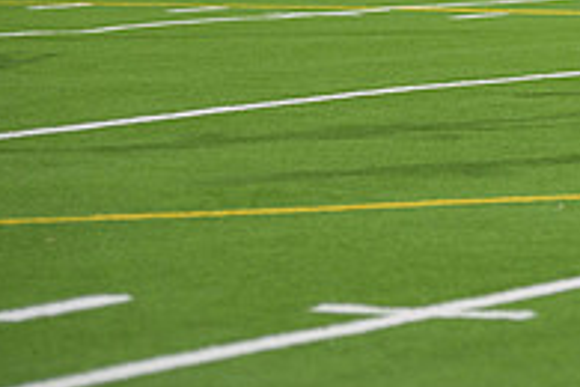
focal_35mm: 363
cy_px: -70
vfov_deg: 3.8
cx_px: 657
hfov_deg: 5.7
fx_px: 5848
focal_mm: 122
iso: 800
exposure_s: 1/200
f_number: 2.8
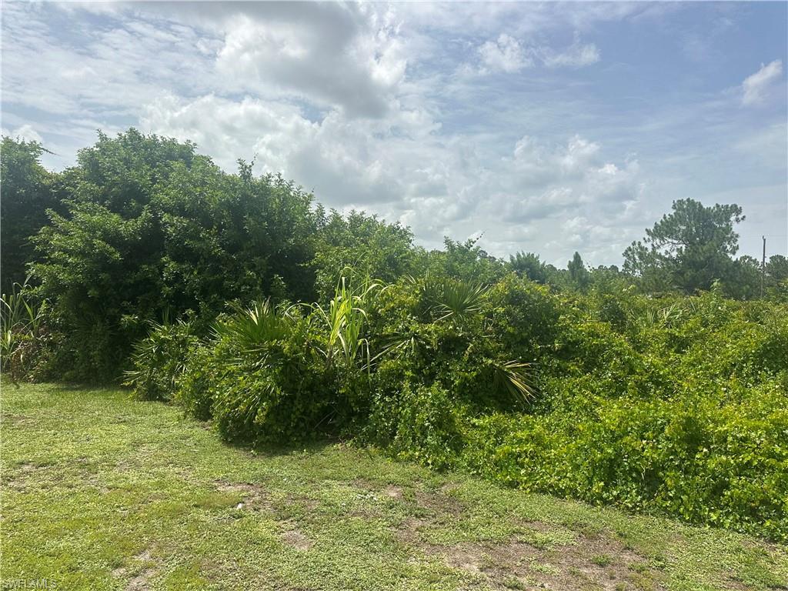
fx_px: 546
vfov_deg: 56.8
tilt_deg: +1.0
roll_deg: -2.7
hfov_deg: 71.6
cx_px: 394
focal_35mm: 24
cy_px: 296
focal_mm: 6.86
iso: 80
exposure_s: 1/6623
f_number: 1.78
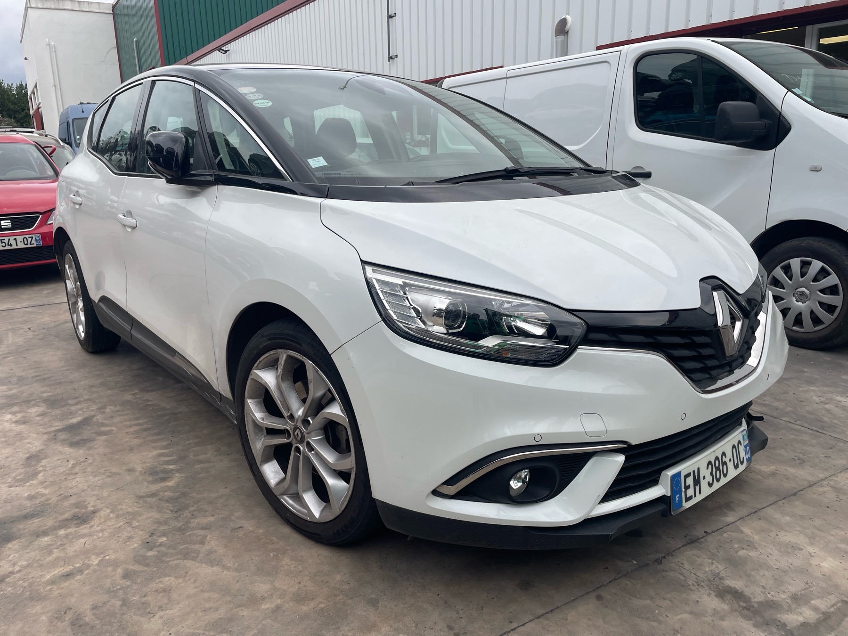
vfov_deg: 53.1
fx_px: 637
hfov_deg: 67.3
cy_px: 318
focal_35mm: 26
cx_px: 424
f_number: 1.6
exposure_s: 1/502
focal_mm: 4.2
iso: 32
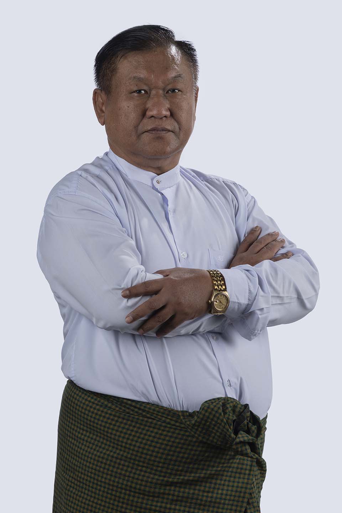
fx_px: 1496
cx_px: 171
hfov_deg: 13.0
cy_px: 256
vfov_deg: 19.5
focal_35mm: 105
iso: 100
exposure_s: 1/250
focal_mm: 105
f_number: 9
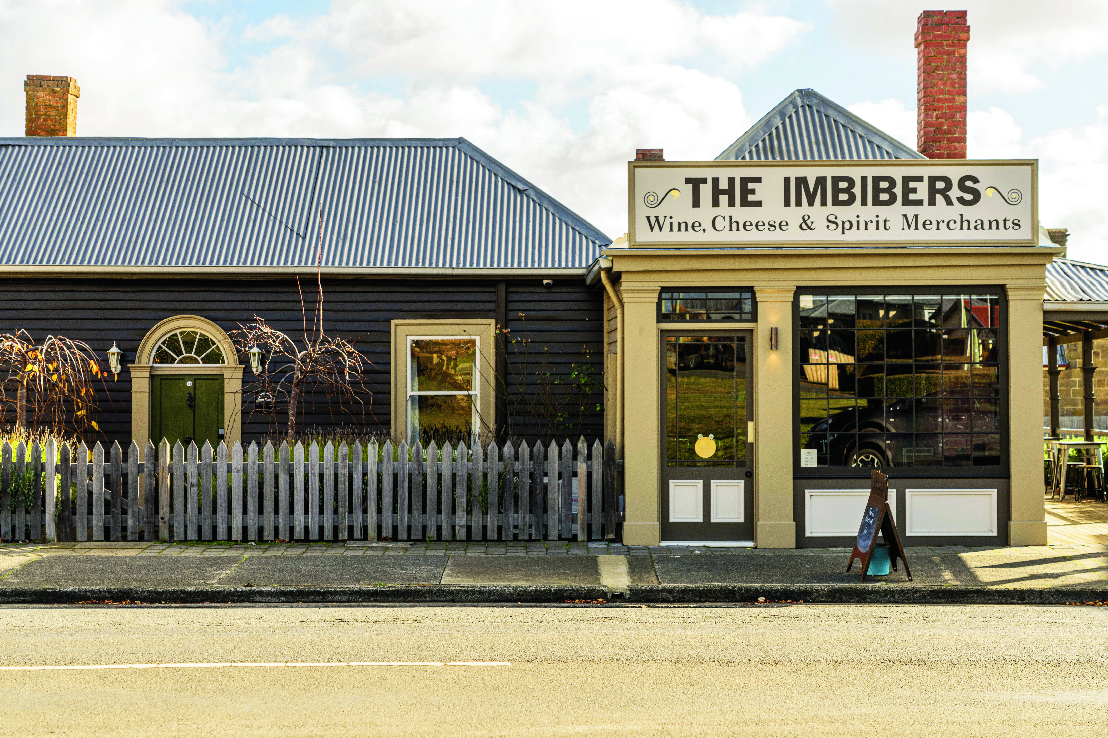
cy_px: 369
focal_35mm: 66
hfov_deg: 30.5
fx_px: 2031
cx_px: 554
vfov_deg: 20.6
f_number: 7.1
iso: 100
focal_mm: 66
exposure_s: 1/125
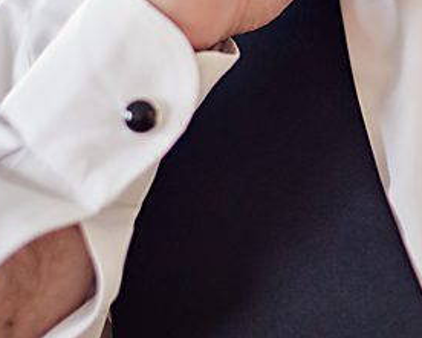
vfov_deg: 9.6
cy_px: 11
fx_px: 1999
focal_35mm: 160
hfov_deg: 12.0
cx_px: 359
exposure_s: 1/125
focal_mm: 50
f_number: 1.4
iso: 800
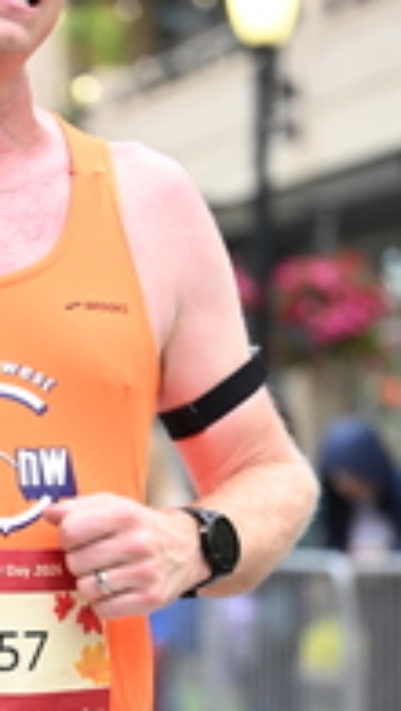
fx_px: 3904
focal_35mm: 207
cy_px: 543
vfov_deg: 10.4
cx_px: -155
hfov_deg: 5.8
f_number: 2.8
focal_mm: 70
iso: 1600
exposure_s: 1/1250
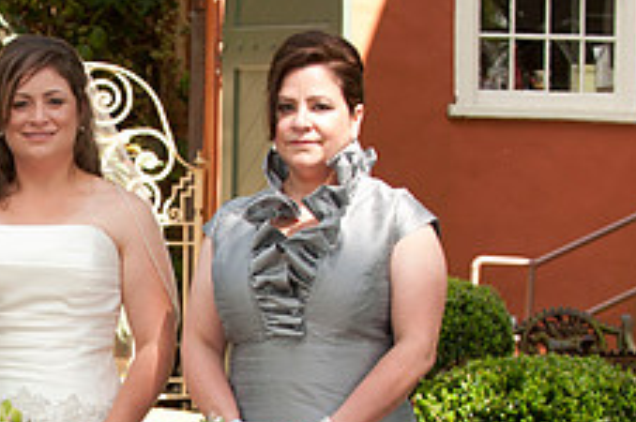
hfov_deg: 11.3
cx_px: -39
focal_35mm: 180
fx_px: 3175
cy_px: 442
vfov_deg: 7.6
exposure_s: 1/200
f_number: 5
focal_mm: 70
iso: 320
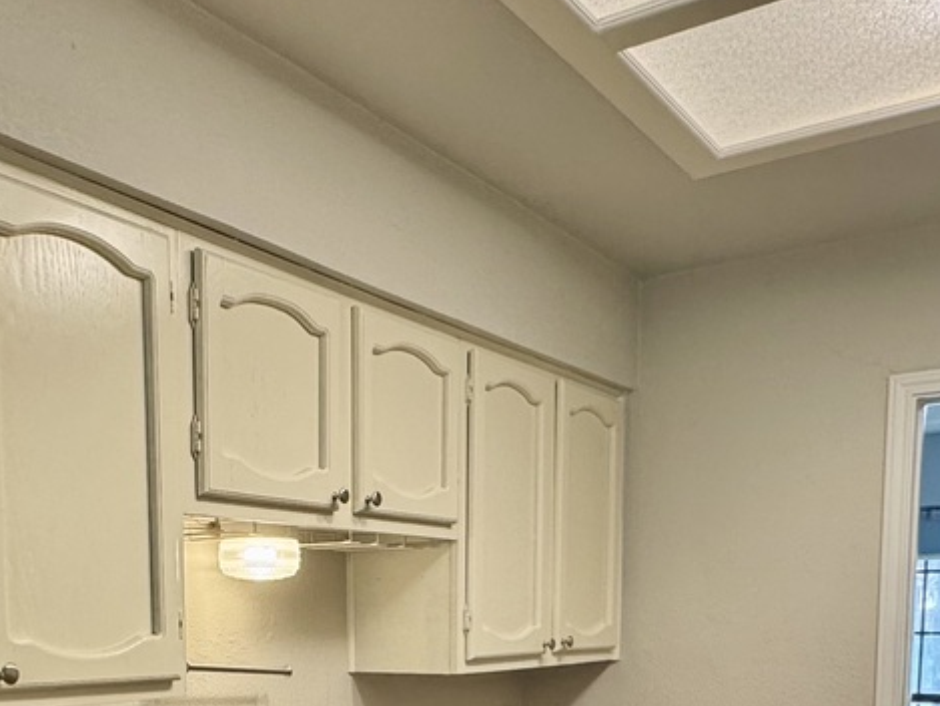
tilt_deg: -7.0
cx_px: 309
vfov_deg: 30.4
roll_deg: +0.5
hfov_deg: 43.2
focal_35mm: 43
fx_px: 1168
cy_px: 762
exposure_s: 1/120
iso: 200
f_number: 2.2
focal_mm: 2.22
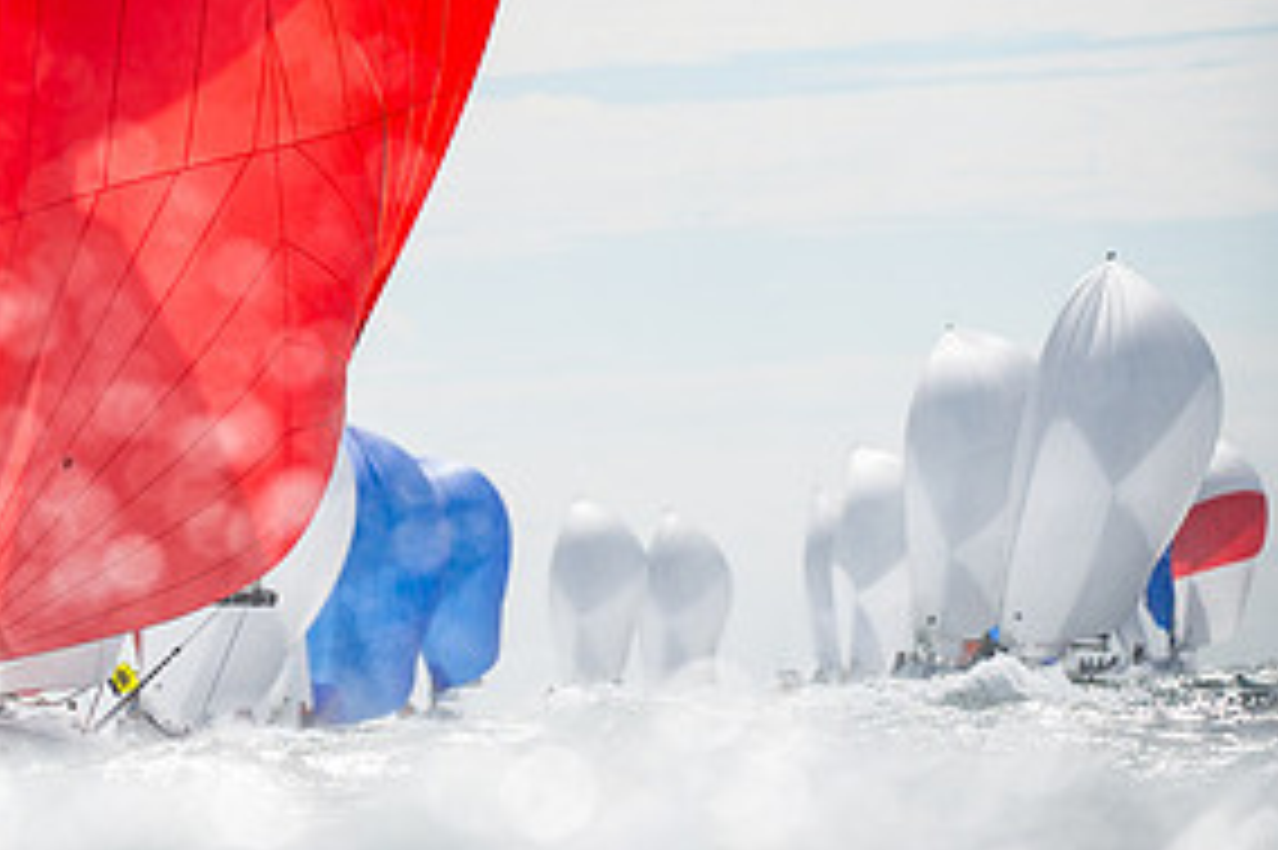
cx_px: 112
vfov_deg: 2.8
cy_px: 72
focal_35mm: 491
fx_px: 17420
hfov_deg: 4.2
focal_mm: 240
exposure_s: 1/3200
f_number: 4
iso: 320
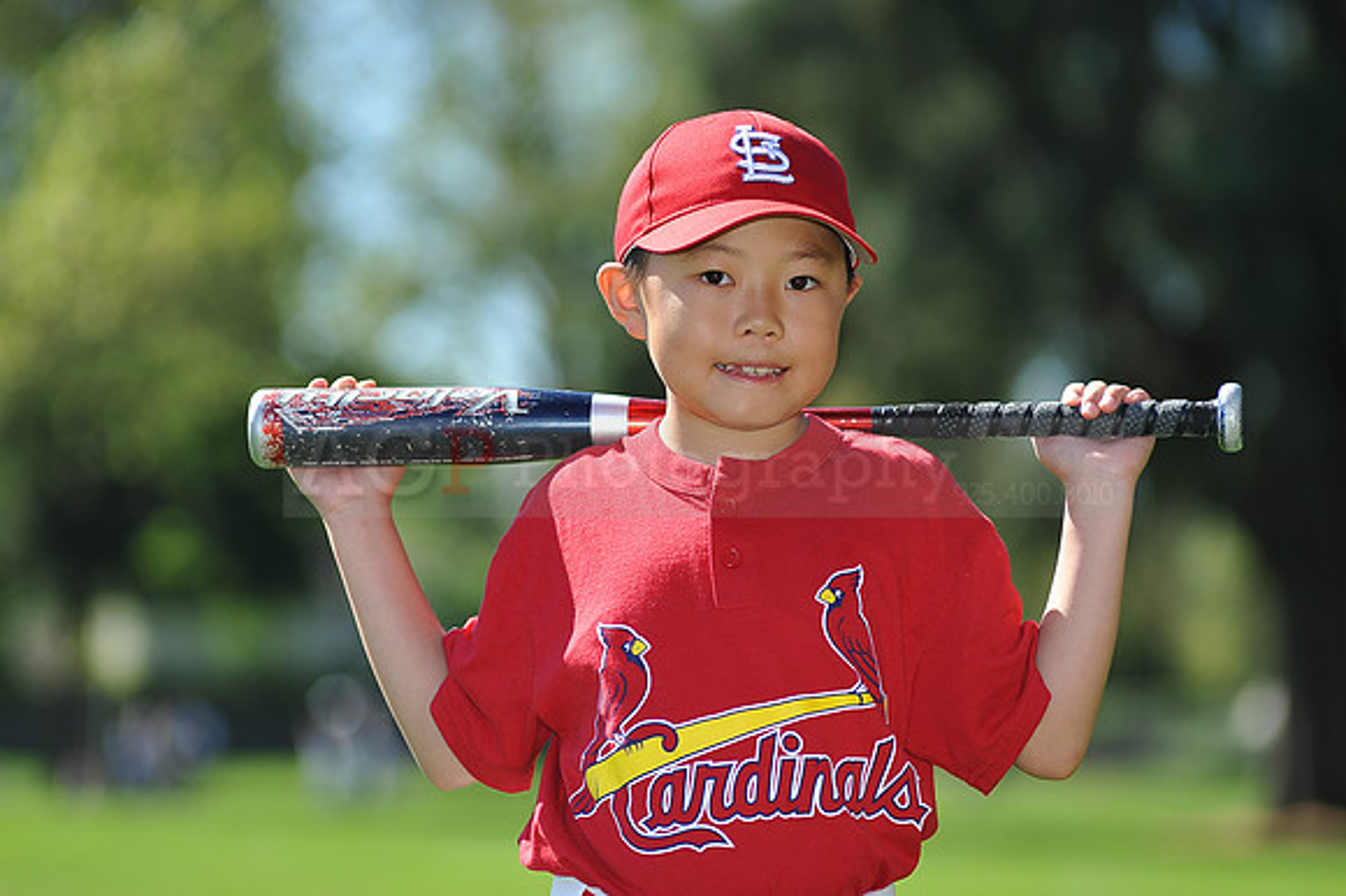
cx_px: 673
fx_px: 6726
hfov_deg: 11.4
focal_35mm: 180
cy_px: 448
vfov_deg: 7.6
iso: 200
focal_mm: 180
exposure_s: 1/800
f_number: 4.5
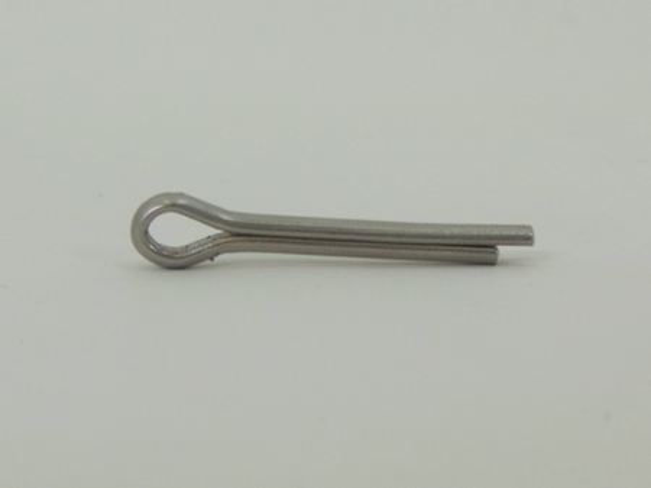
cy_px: 244
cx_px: 326
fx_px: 714
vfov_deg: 37.7
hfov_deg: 49.0
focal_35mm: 38
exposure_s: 1/250
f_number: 3.6
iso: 125
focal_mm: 6.8
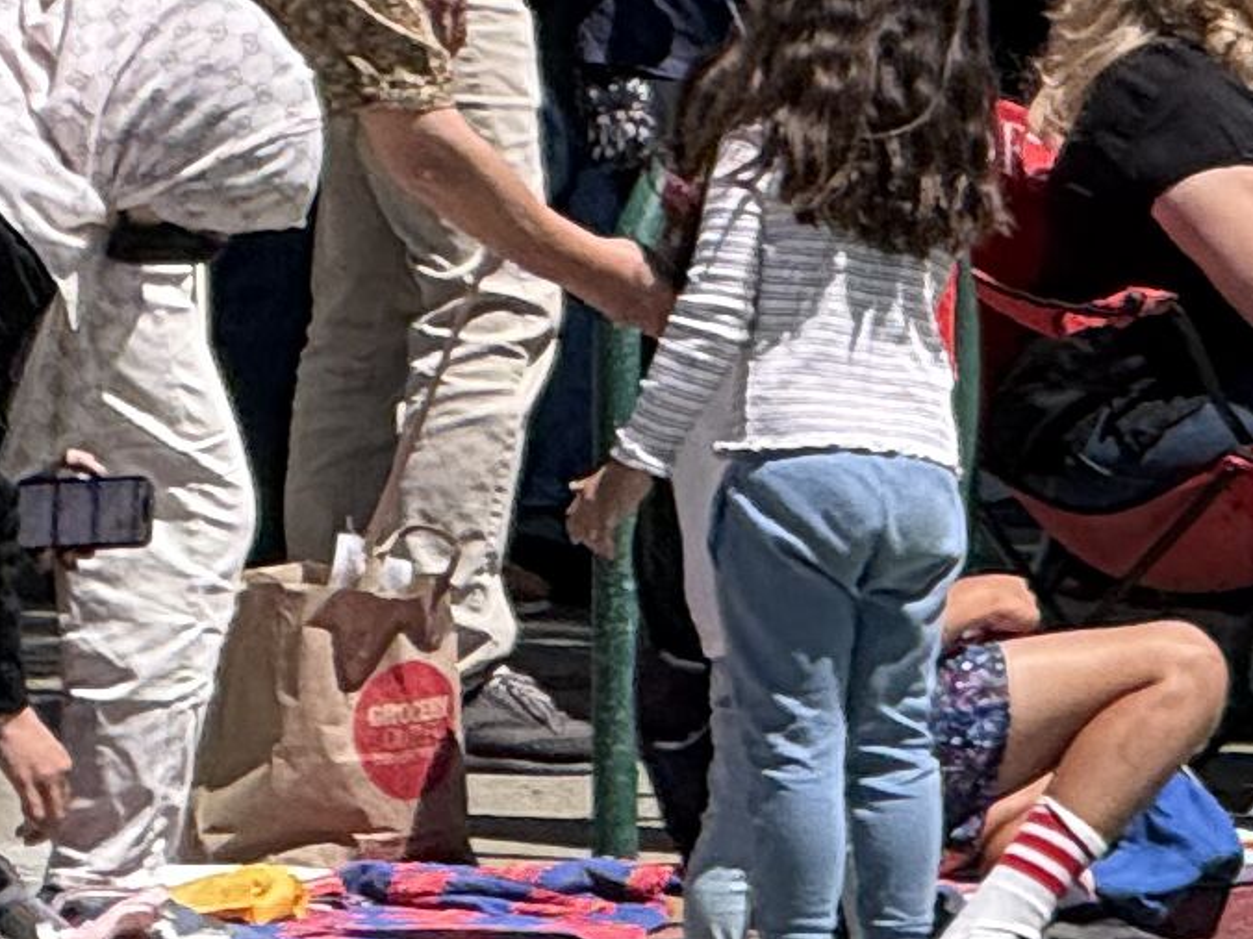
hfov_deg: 2.7
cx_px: 3401
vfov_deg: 2.1
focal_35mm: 716
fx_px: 25917
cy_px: 159
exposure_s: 1/1018
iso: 64
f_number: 2.8
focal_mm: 15.66
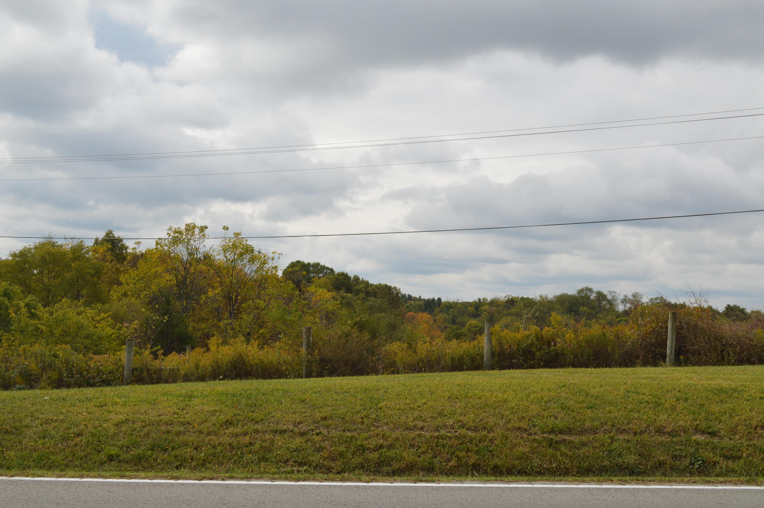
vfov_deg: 31.8
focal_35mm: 42
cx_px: 382
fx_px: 890
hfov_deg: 46.4
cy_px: 254
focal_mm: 28
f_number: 8
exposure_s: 1/250
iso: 100
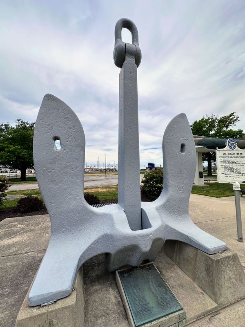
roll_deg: -0.8
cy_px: 164
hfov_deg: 85.7
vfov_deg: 102.1
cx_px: 122
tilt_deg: +4.2
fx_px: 132
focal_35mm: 14
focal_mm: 2.22
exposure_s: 1/4000
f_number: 2.2
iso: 50
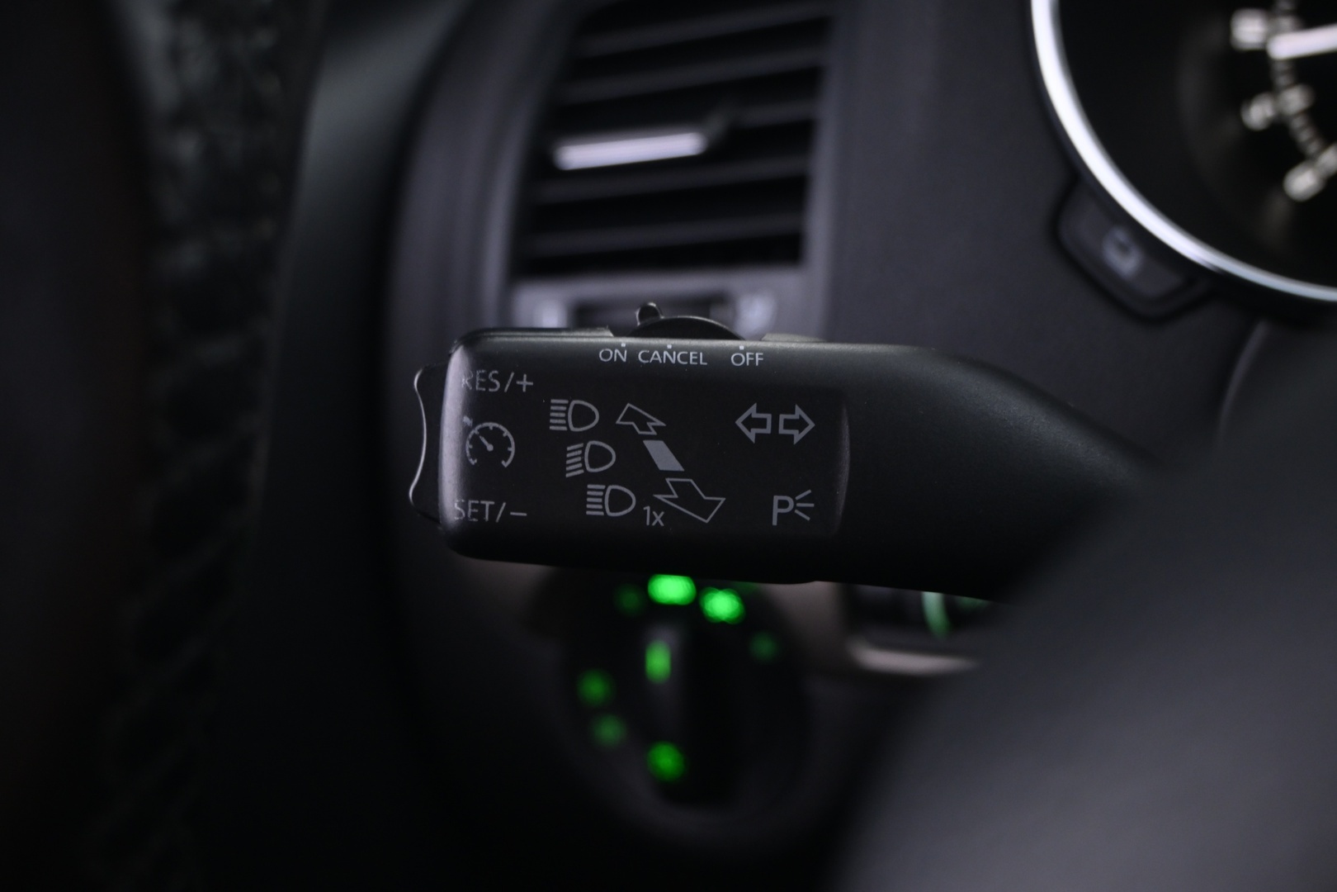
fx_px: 1393
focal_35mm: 38
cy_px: 446
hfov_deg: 51.3
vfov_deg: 35.5
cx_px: 668
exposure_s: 1/4
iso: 1000
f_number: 4.2
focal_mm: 25
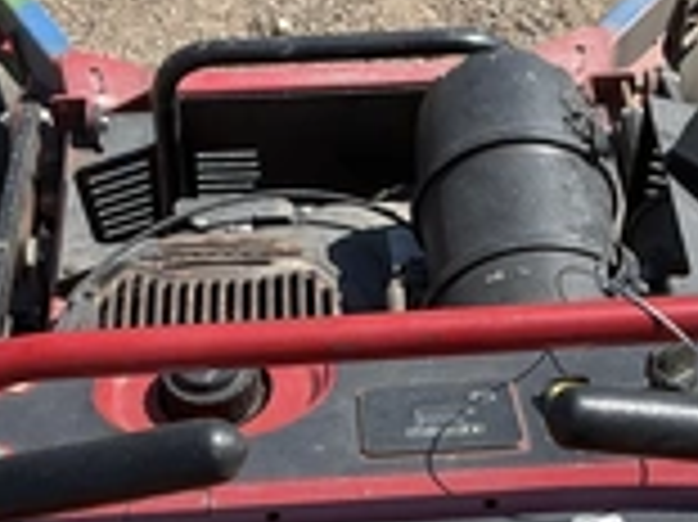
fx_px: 1511
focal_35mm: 75
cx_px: 410
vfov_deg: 19.5
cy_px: 387
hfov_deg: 26.0
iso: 25
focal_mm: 3
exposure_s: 1/1195
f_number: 1.8
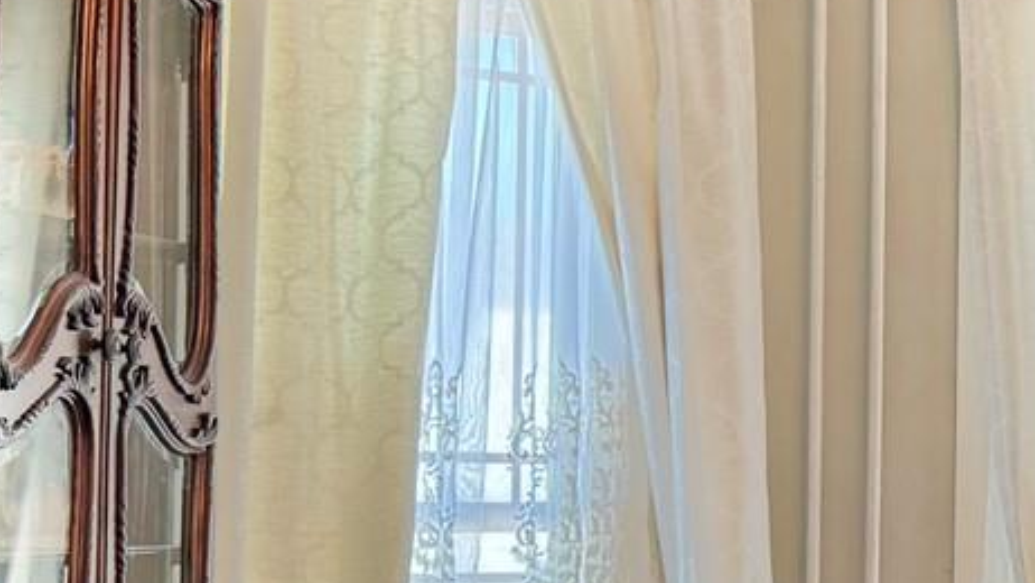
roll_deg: -0.4
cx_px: 1311
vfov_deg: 10.4
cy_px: 361
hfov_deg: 17.4
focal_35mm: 116
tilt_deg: +1.0
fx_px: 3184
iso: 125
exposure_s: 1/120
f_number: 1.78
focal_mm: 6.76
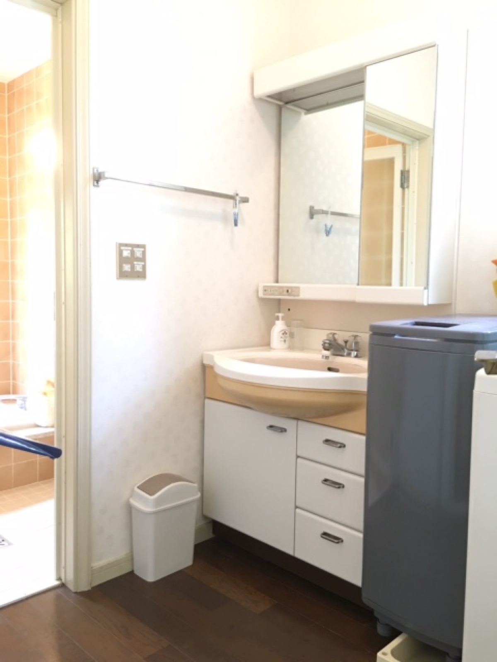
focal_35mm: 29
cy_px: 331
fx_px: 555
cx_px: 248
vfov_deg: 61.7
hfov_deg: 48.2
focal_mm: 4.15
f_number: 2.2
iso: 80
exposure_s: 1/10
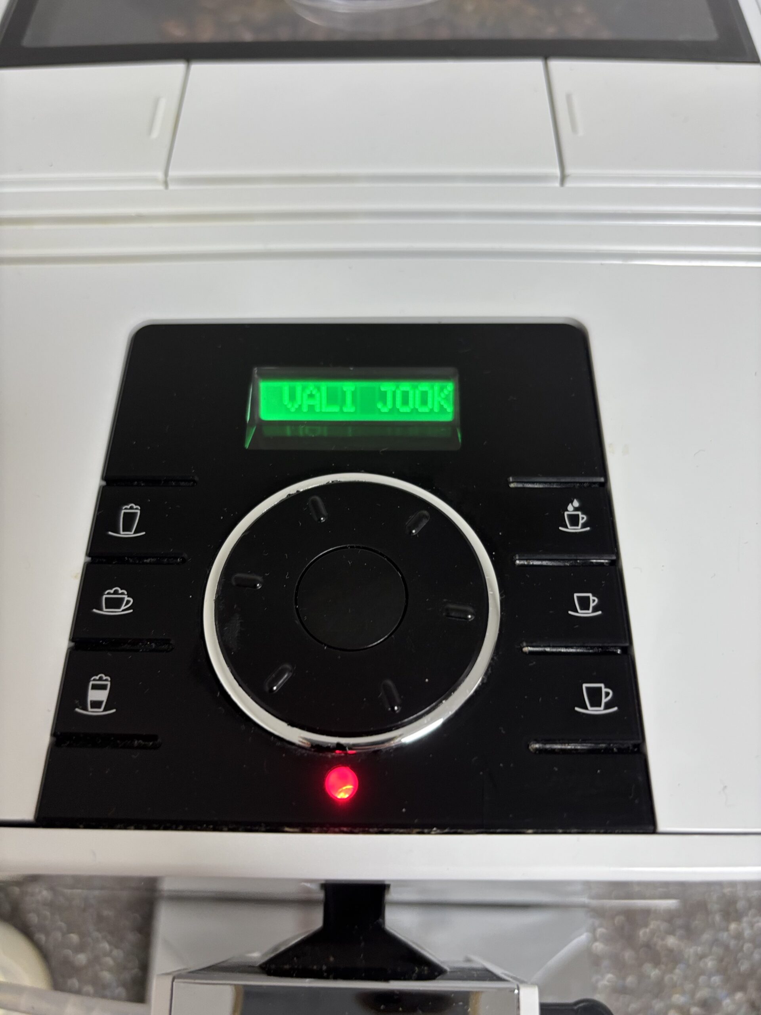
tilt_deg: -56.2
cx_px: 380
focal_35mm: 26
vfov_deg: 67.3
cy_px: 508
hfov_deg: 53.1
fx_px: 762
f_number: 1.6
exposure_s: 1/50
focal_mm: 5.96
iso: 100
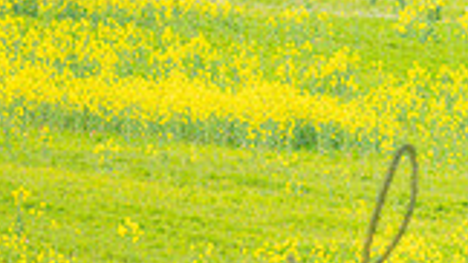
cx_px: 793
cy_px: 426
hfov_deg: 1.3
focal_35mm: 1668
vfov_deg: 0.7
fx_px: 20692
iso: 400
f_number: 4.5
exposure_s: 1/1000
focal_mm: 400
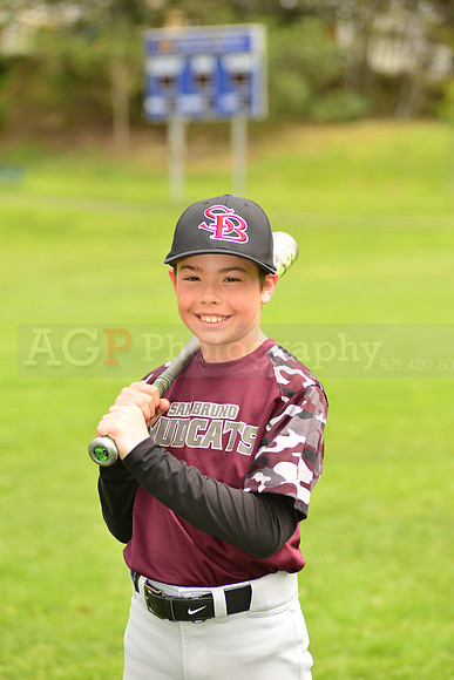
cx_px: 227
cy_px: 340
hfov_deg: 10.2
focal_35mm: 135
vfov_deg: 15.2
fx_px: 2552
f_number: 5
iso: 100
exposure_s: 1/250
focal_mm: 135
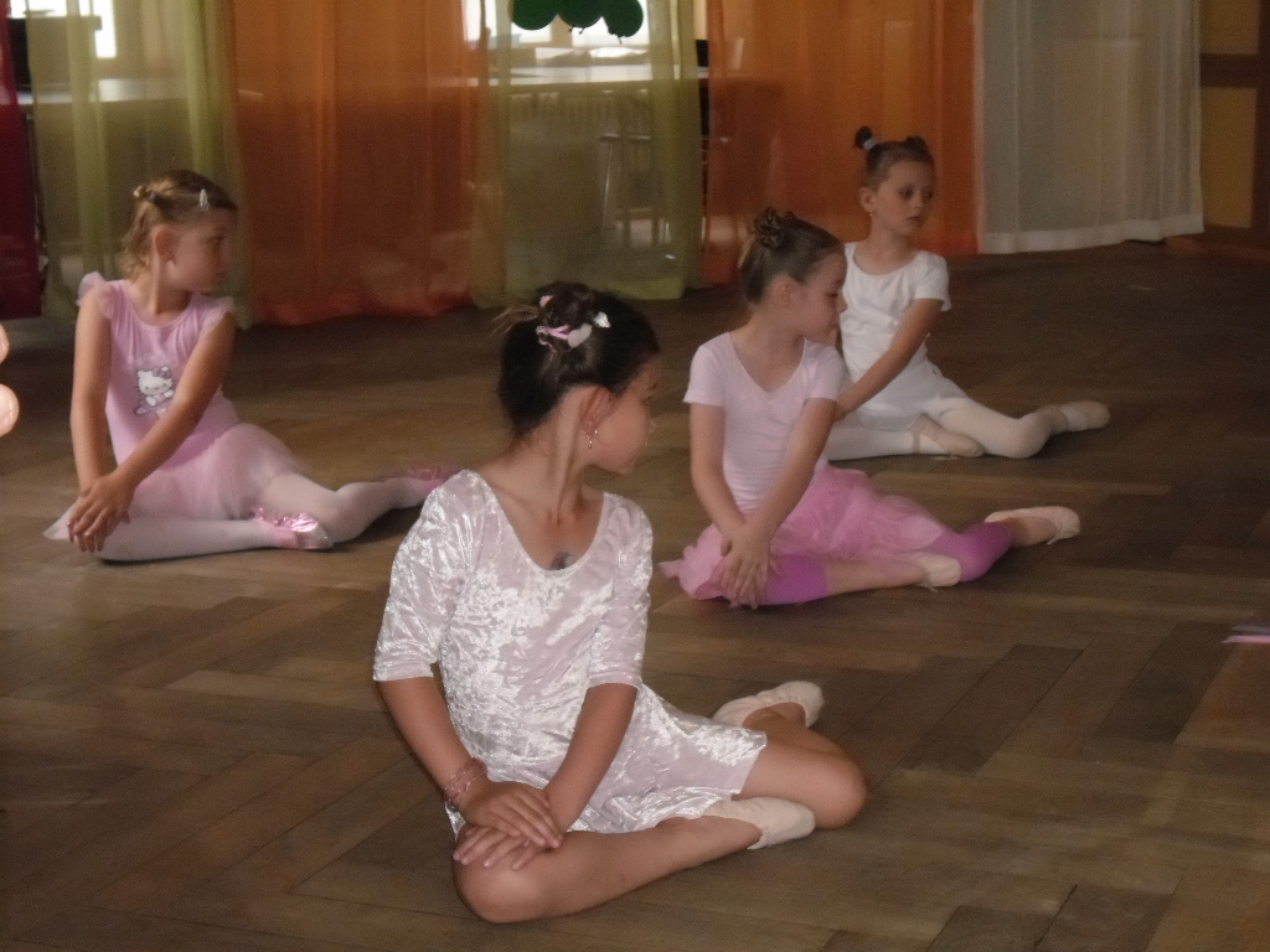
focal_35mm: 63
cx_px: 635
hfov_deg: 30.7
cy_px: 476
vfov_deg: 23.3
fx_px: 2311
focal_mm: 11.2
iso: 400
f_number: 5.7
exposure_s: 1/60
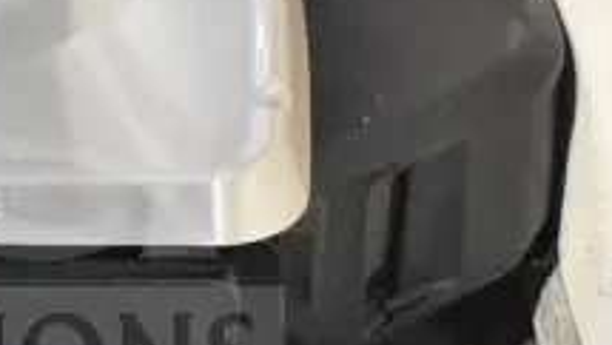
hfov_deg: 14.7
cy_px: 195
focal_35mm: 143
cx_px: -37
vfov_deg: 8.5
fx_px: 2321
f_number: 6.3
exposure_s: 1/160
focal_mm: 32
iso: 6400
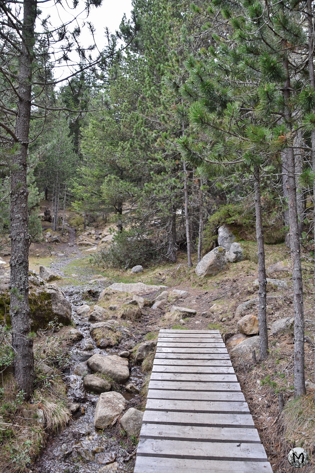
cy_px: 236
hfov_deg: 47.9
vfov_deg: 67.4
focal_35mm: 27
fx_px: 354
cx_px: 158
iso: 400
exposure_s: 1/125
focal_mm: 18
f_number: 5.6
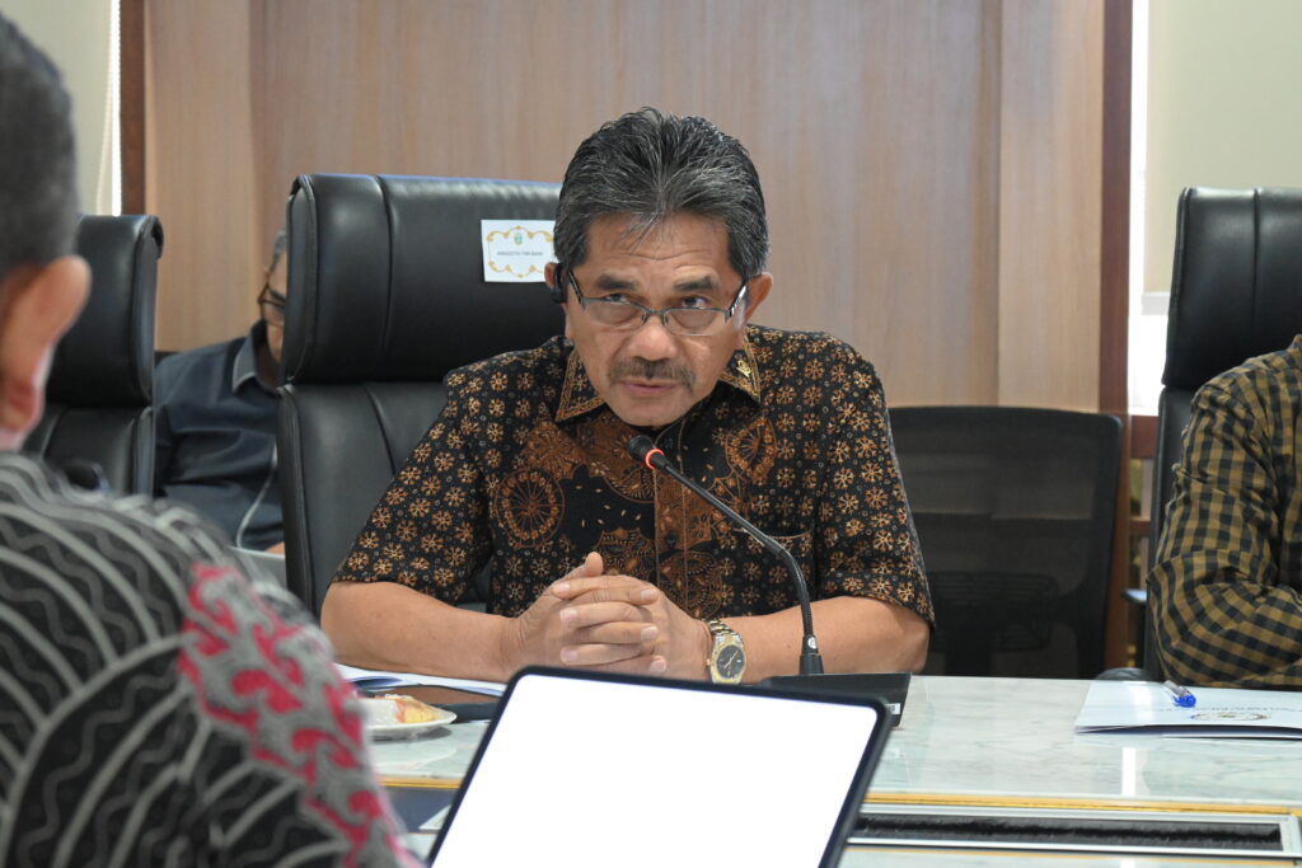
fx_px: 3201
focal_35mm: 88
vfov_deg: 15.5
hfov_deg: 23.0
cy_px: 434
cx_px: 651
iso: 6400
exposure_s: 1/60
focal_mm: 59
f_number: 6.3
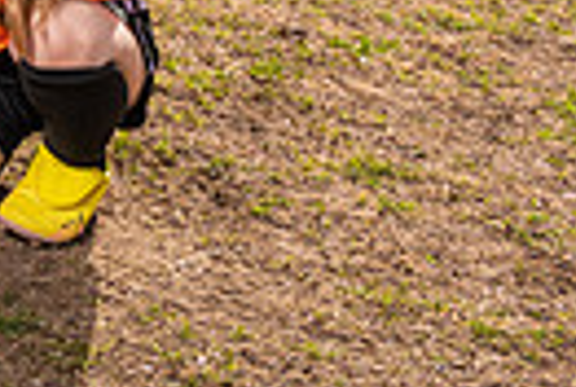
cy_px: -451
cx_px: -655
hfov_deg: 14.8
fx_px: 1700
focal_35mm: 106
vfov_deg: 11.4
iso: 160
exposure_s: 1/250
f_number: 8
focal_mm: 24
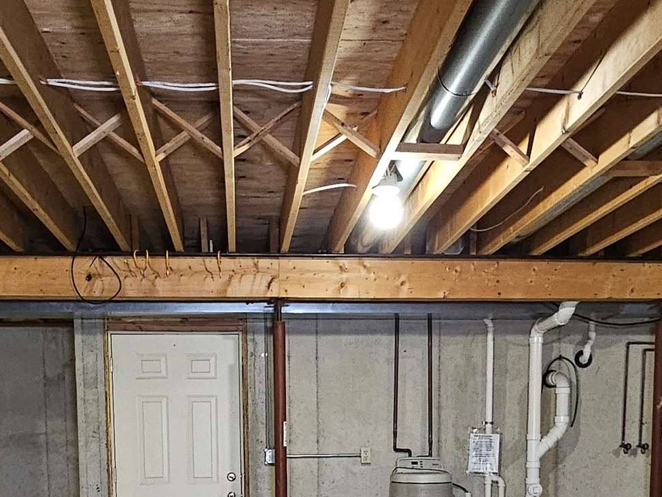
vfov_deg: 31.2
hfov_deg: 45.7
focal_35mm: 41
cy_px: 550
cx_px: 311
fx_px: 784
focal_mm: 2.2
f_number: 2.2
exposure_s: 1/24
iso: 800
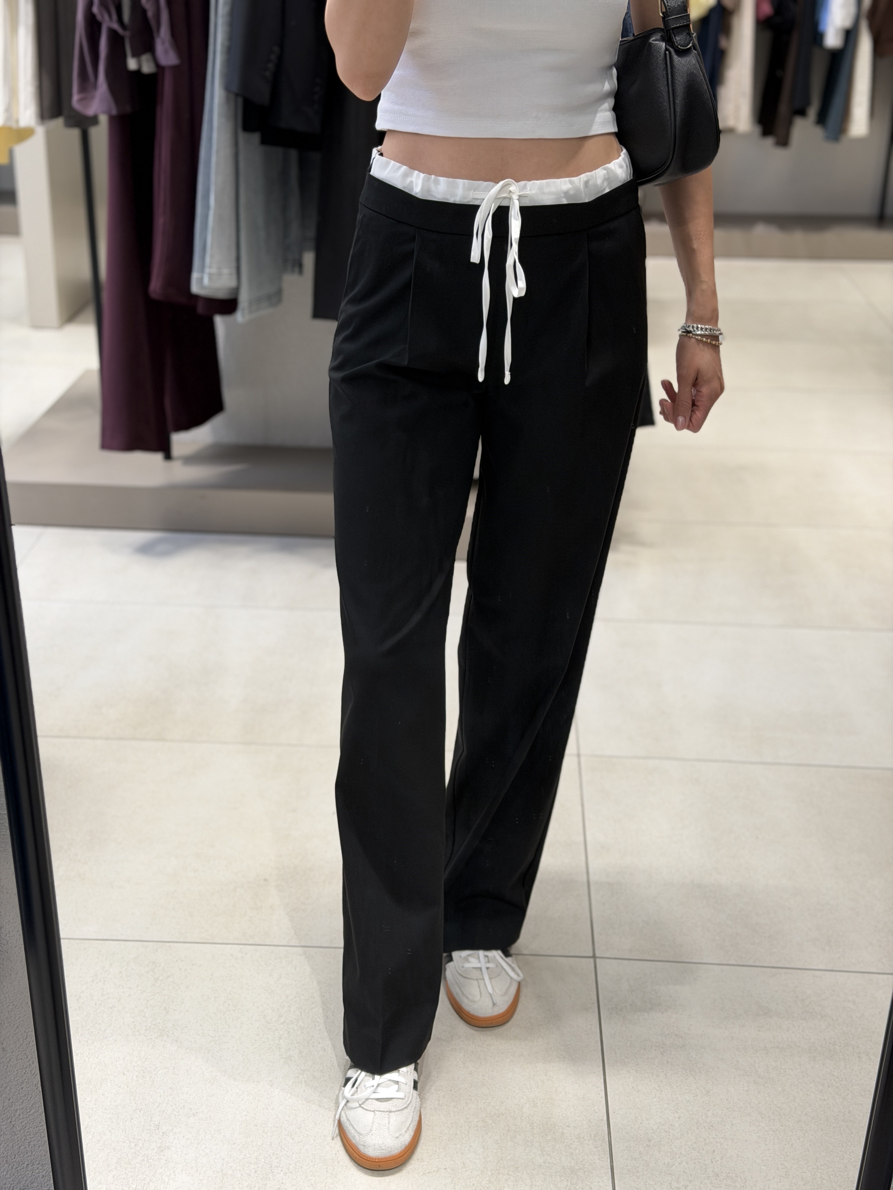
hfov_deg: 30.3
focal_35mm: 48
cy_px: 595
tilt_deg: -37.6
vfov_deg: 39.7
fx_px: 1651
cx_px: 446
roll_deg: -0.9
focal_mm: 6.76
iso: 50
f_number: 1.78
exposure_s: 1/100
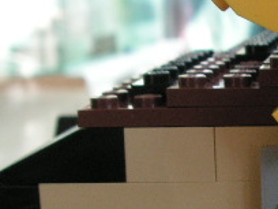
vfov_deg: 12.4
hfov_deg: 15.5
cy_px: 167
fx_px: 956
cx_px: 387
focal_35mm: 119
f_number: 3.3
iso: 100
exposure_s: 1/45
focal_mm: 6.3
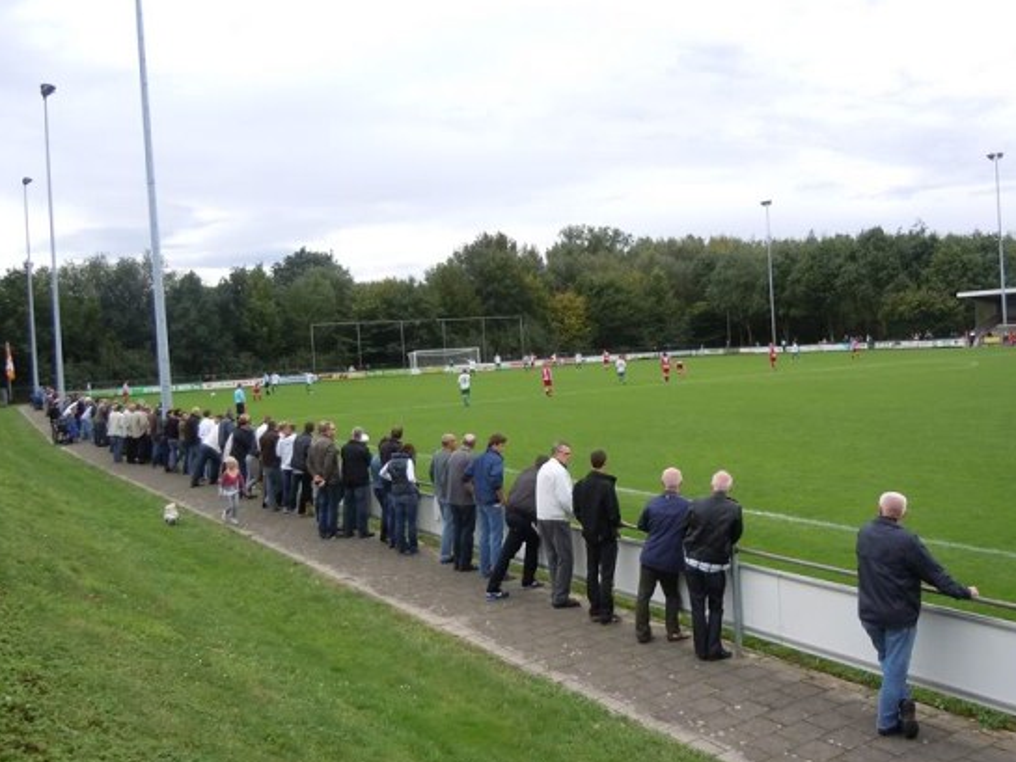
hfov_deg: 55.3
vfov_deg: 42.9
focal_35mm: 33
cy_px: 358
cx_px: 554
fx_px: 969
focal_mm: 5.4
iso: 100
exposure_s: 1/320
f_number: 3.5
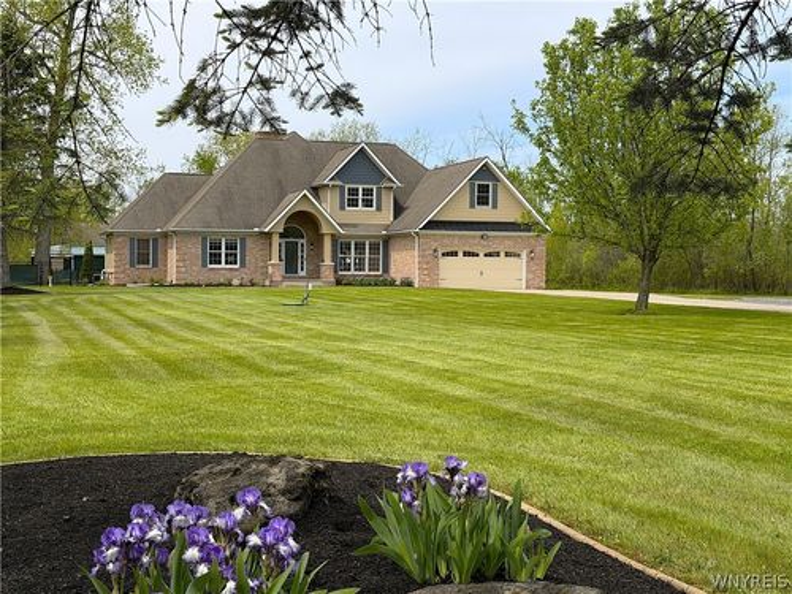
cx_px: 396
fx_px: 1098
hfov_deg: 39.7
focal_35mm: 48
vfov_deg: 30.3
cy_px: 297
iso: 64
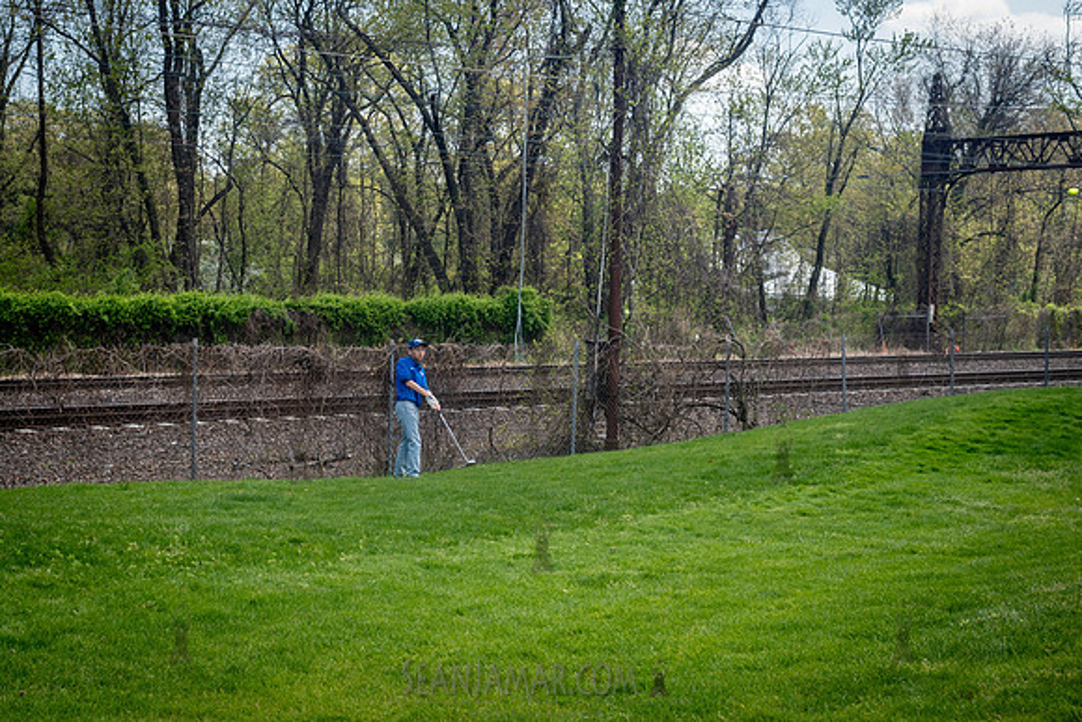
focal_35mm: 50
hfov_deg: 39.8
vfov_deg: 27.3
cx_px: 457
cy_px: 381
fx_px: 1488
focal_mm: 35
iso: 200
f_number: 7.1
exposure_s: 1/250
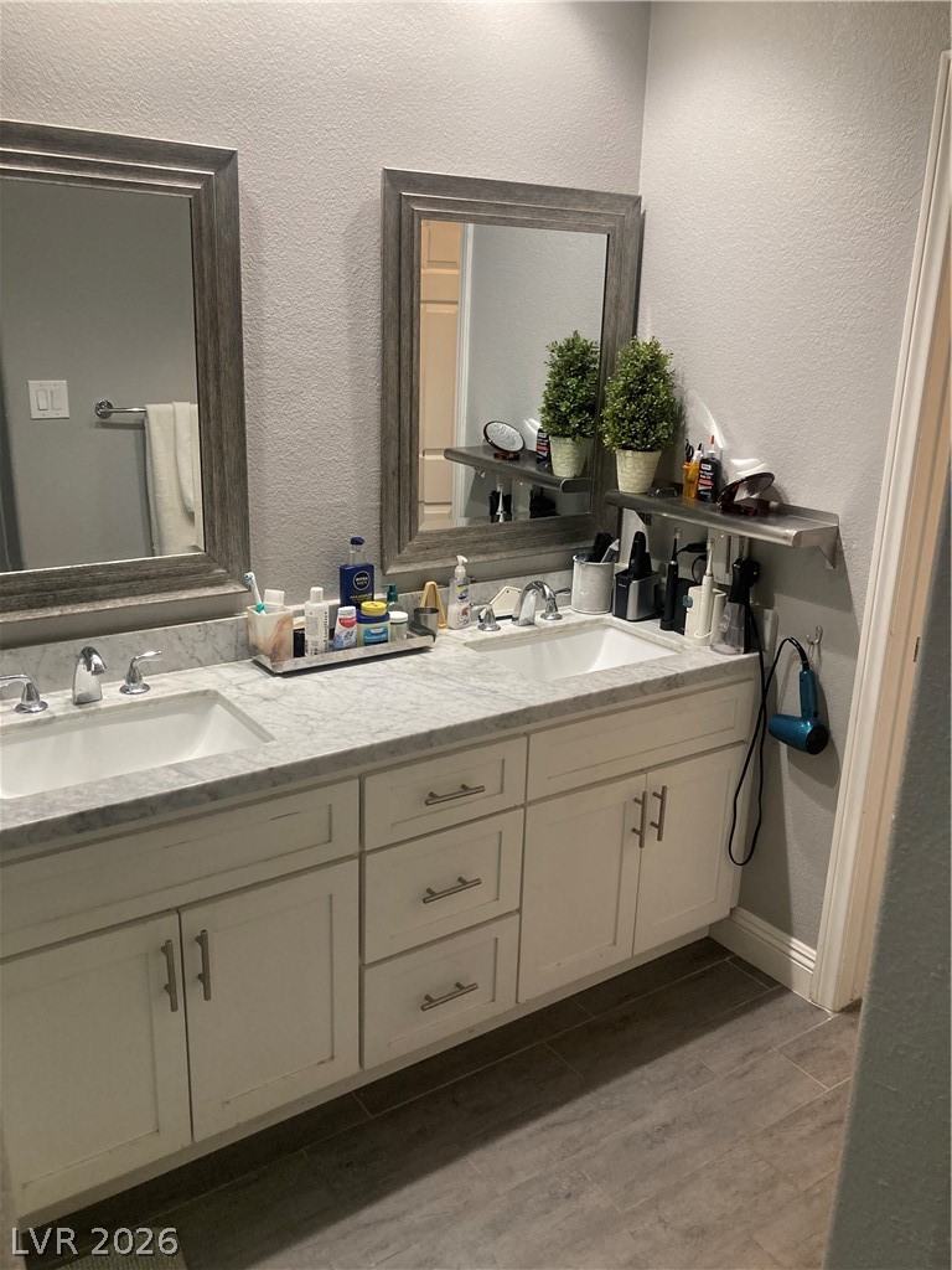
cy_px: 635
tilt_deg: -15.5
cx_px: 476
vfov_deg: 63.4
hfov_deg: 49.7
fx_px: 1027
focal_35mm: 28
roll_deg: -1.4
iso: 125
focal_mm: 3.99
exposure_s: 1/60
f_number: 1.8
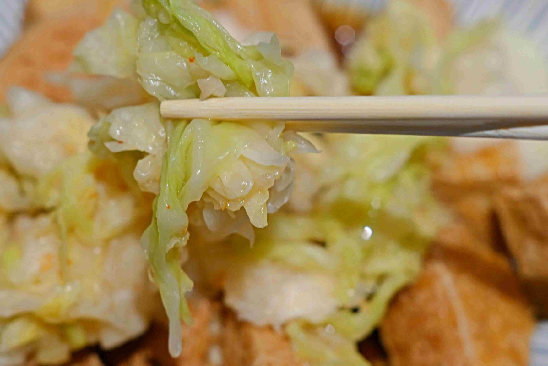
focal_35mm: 110
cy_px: 112
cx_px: 263
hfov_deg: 18.6
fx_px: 1675
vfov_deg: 12.4
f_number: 3.2
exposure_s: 1/200
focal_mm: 50
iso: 320
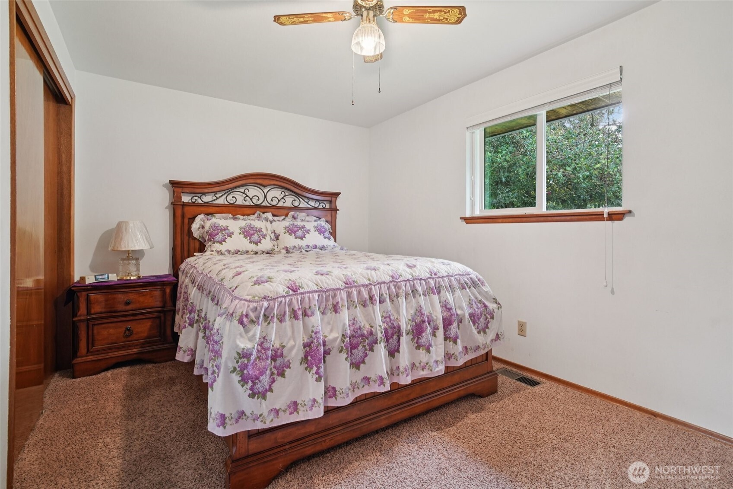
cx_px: 366
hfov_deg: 96.7
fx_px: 326
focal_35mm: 16
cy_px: 244
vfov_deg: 73.7
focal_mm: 16
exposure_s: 1/13
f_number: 8
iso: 1600
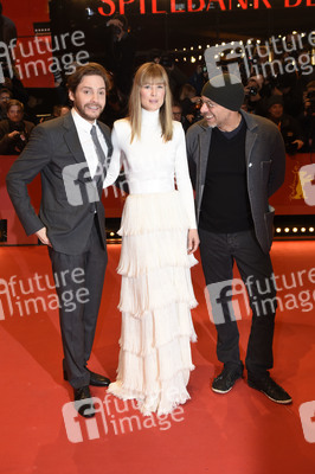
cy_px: 237
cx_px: 158
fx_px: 513
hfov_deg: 34.2
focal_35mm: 39
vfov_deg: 49.6
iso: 640
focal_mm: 26
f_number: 5
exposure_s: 1/160
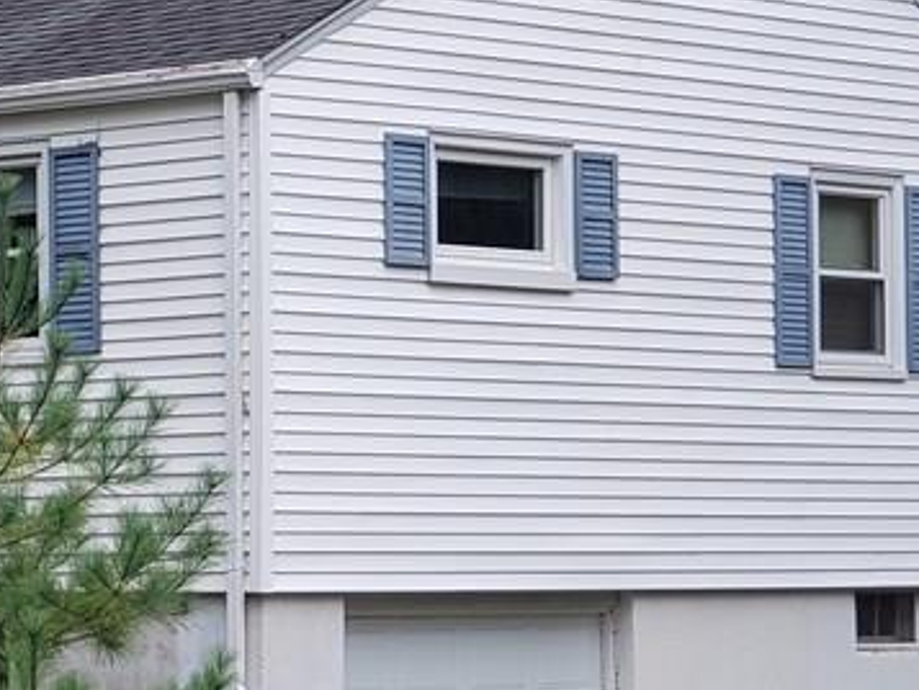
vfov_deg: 10.0
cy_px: 445
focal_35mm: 149
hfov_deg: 12.9
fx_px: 3957
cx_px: -203
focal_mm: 6
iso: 32
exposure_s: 1/35
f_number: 2.4
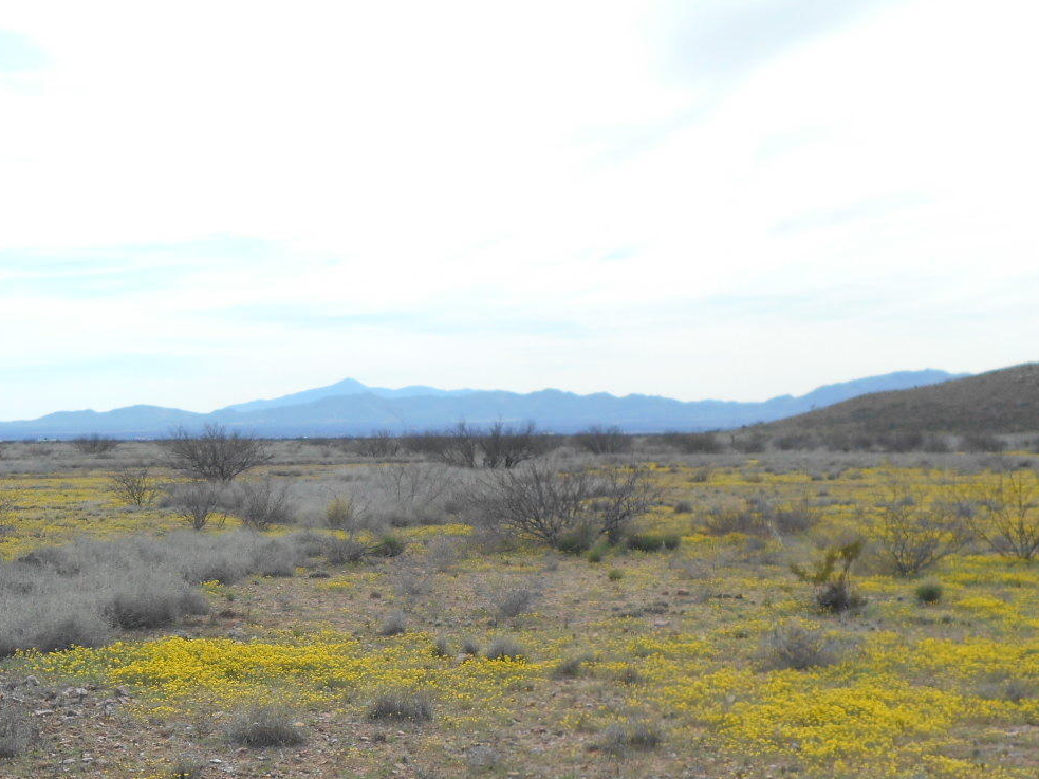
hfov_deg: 27.3
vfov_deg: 20.8
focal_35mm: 70
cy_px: 604
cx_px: 242
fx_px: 2101
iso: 80
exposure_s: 1/640
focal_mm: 7.7
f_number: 4.2
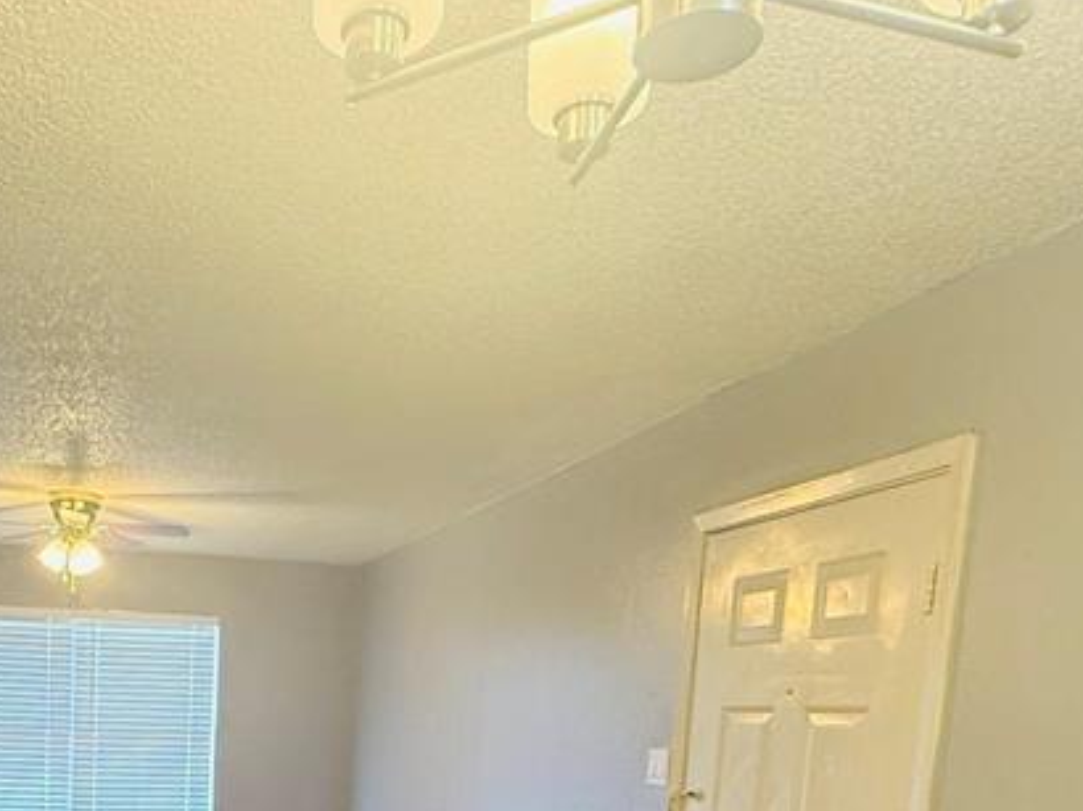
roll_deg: -2.5
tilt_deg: -7.5
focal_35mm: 35
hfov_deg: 49.9
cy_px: 860
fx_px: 1094
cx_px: 235
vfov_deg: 35.6
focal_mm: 2.22
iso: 320
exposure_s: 1/60
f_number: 2.2
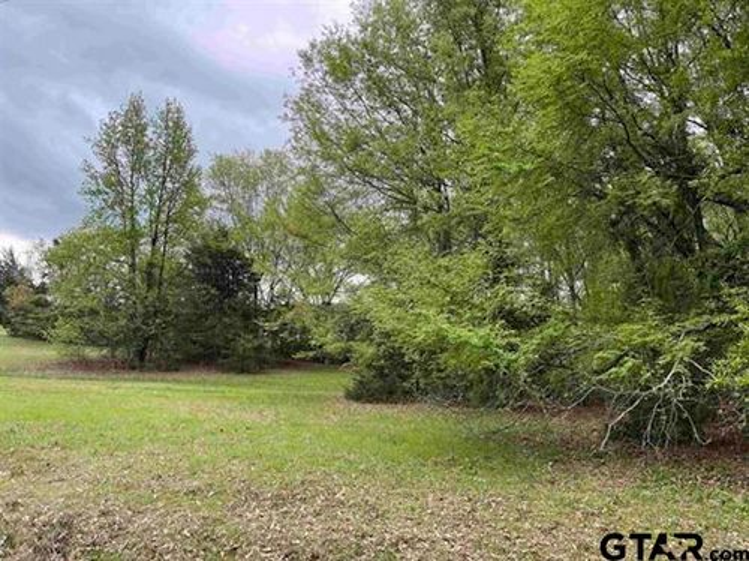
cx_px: 374
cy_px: 280
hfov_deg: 67.4
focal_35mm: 26
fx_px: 562
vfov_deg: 53.0
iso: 32
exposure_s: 1/399
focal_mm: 5.1
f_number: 1.6
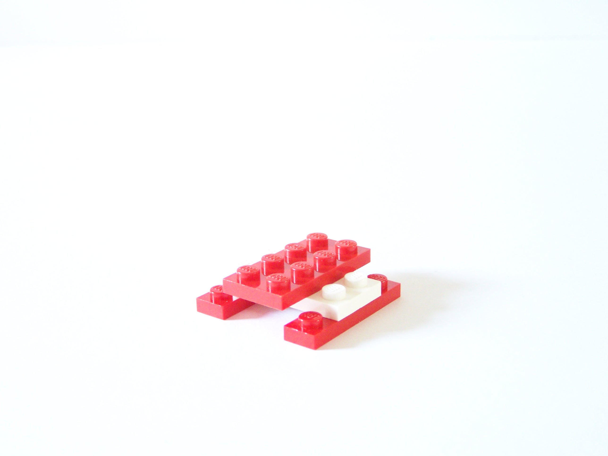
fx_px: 984
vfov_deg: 26.1
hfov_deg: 34.3
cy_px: 228
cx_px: 304
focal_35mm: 56
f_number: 3.1
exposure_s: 1/8
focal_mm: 9.3
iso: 400
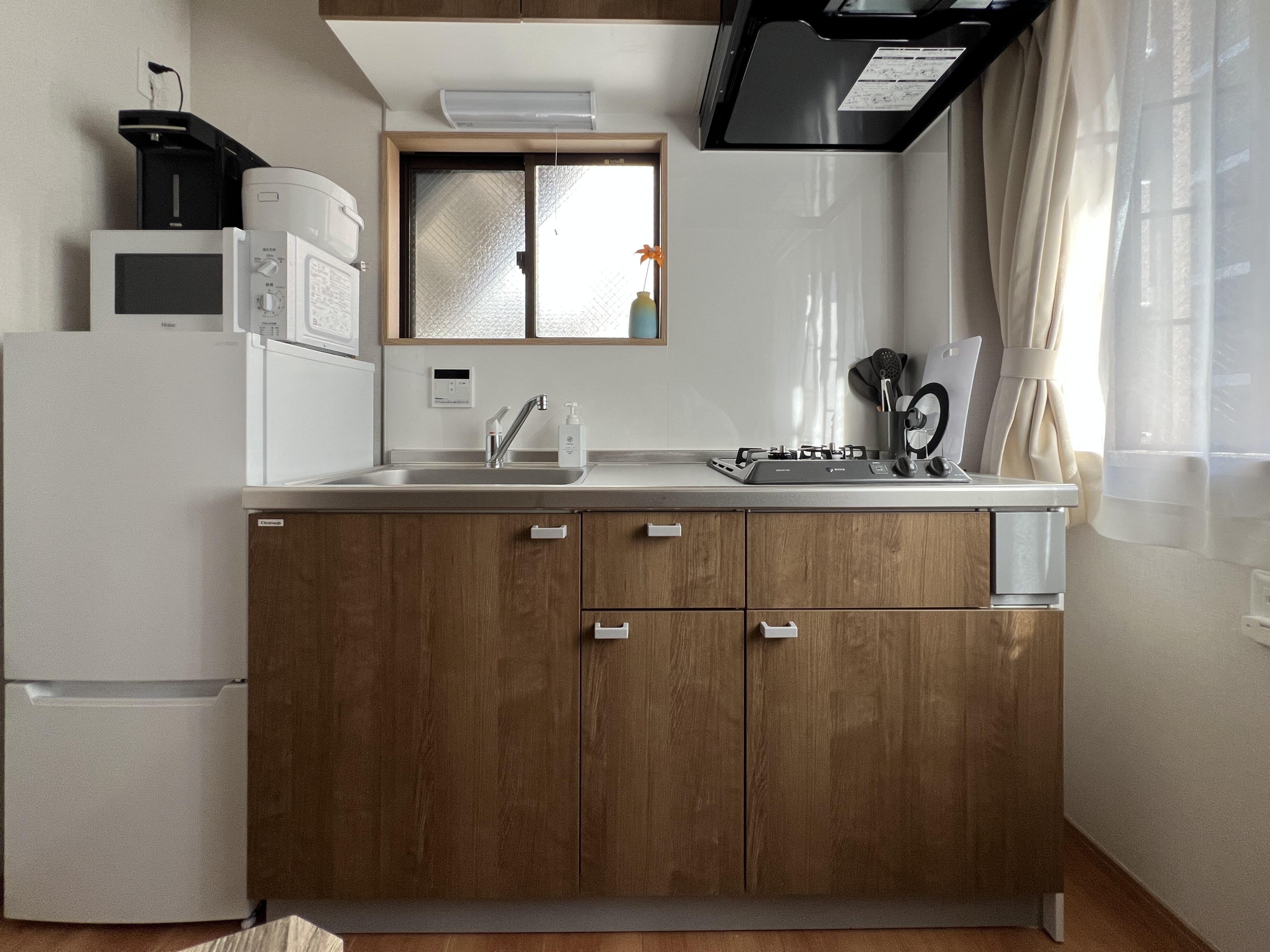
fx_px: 477
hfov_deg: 106.2
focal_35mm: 13
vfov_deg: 89.9
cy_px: 476
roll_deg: +0.2
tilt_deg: -2.1
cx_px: 635
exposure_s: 1/99
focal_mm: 1.57
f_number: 1.8
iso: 100
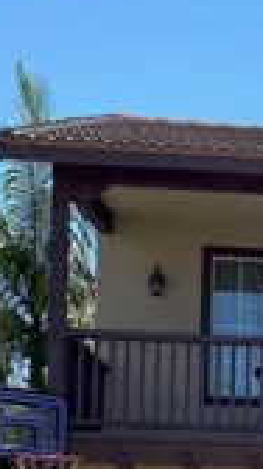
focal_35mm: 126
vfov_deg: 16.4
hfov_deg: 8.2
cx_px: 788
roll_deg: +0.3
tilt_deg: +2.8
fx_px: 1568
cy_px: 542
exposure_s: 1/1961
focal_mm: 4.25
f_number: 1.8
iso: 32
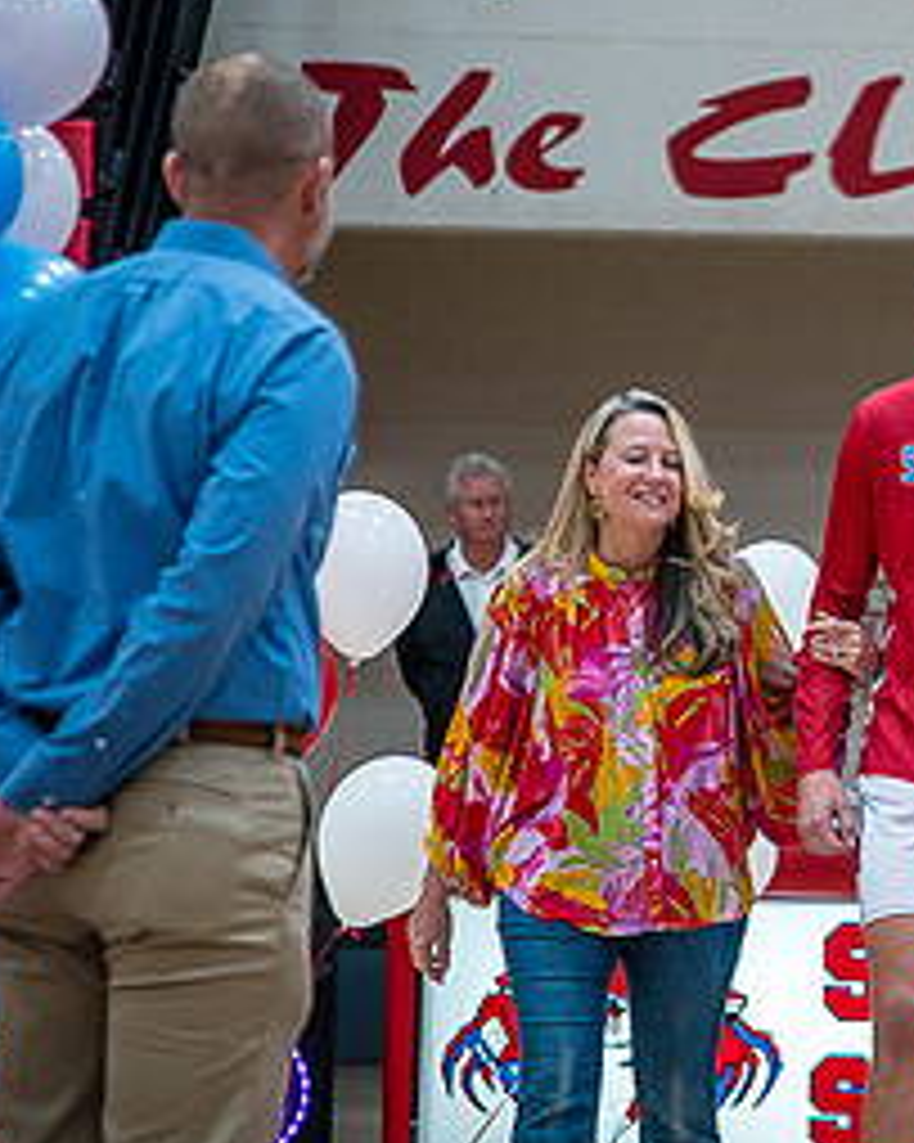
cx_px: 1067
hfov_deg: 6.0
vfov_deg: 7.5
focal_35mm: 257
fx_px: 8695
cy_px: 414
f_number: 4
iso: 2000
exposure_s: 1/320
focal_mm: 120
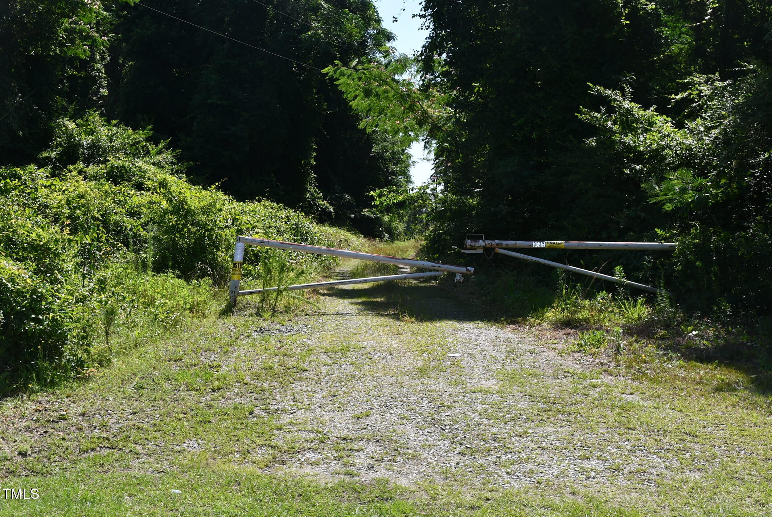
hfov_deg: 41.1
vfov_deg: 28.1
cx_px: 386
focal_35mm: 48
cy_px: 258
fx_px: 1030
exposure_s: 1/250
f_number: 8
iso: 100
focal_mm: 24
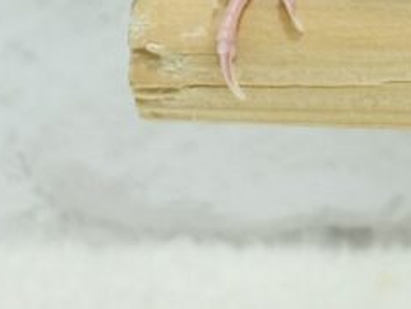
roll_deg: +0.2
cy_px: -331
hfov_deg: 7.5
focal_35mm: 262
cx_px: 516
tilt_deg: -5.1
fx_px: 3114
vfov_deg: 5.5
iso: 32
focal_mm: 5.96
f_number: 1.6
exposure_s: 1/50
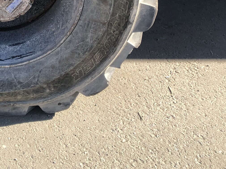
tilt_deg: -26.4
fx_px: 463
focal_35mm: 71
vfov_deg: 19.7
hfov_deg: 26.0
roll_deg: +1.0
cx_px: 0
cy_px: -24
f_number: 1.8
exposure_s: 1/326
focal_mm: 3.99
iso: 20
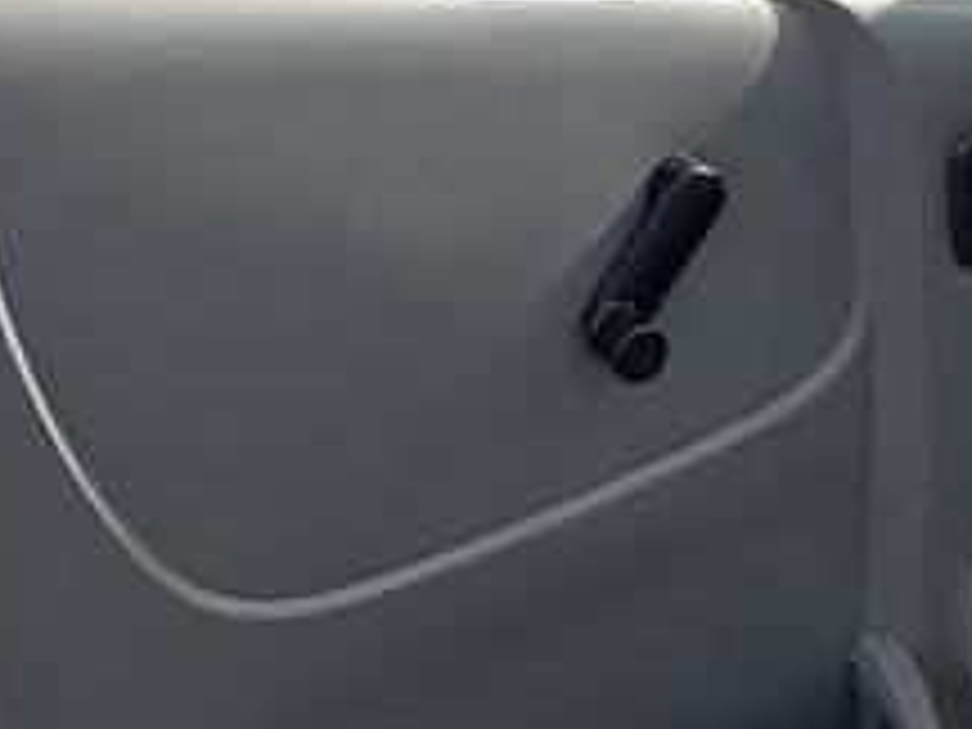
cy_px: -202
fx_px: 1629
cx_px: 22
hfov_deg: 31.0
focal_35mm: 58
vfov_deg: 22.7
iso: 40
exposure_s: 1/636
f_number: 2.2
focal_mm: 2.22
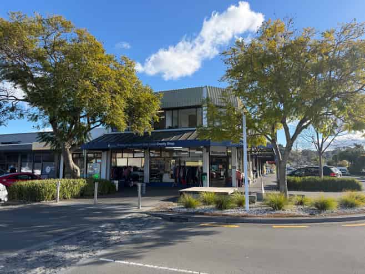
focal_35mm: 24
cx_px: 182
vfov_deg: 56.8
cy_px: 137
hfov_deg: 71.6
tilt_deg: +7.7
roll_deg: +0.0
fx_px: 253
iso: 100
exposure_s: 1/2000
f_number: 1.78
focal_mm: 6.76
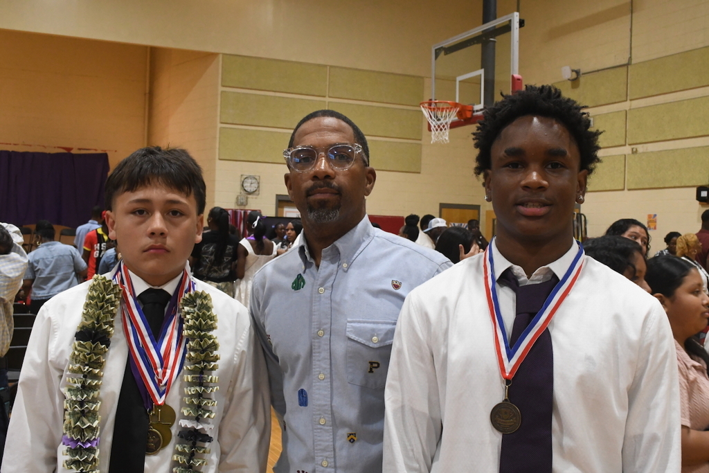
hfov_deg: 46.4
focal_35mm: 42
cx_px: 354
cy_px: 236
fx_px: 827
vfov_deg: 31.9
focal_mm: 28
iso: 3200
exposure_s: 1/100
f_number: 9
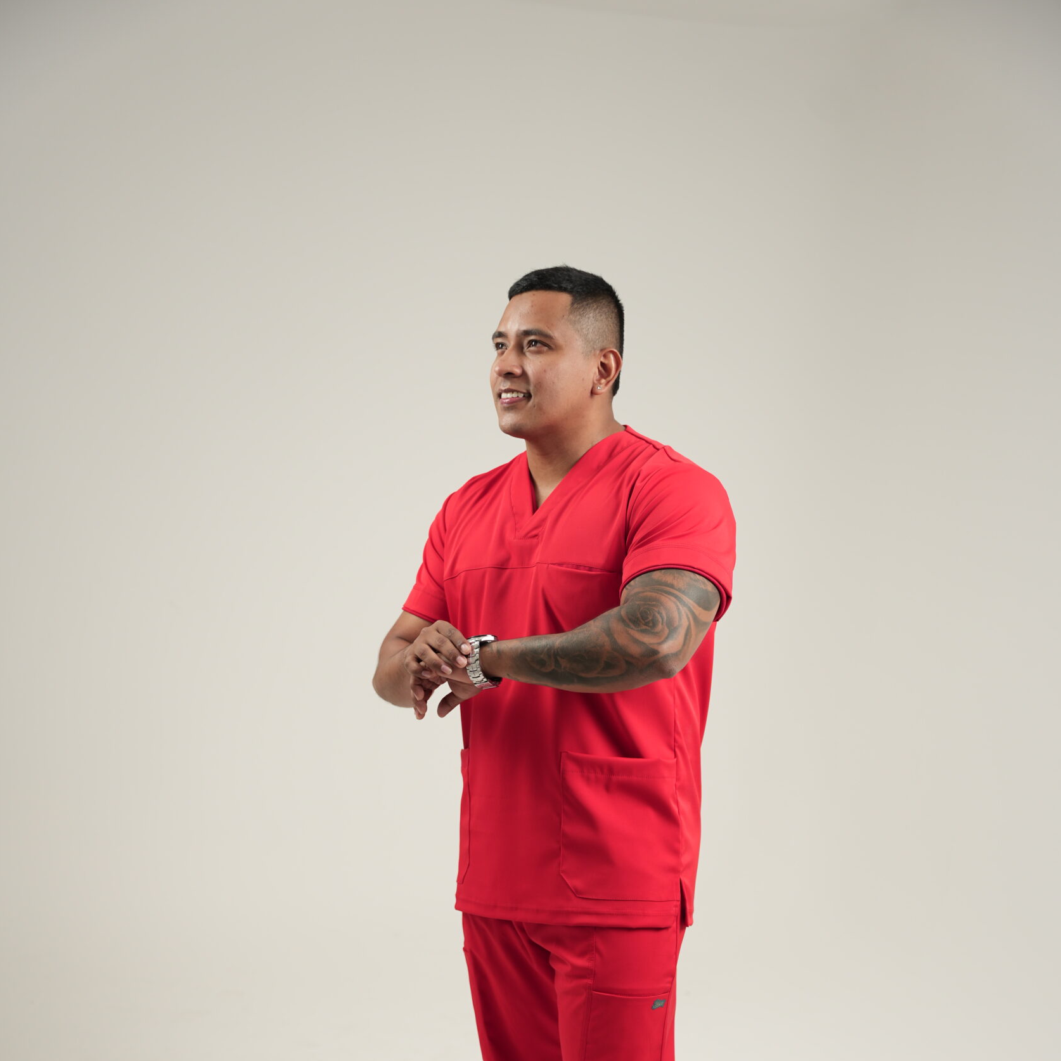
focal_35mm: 52
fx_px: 1803
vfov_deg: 32.2
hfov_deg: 32.8
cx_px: 529
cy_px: 785
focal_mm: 40
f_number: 2.8
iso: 160
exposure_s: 1/200
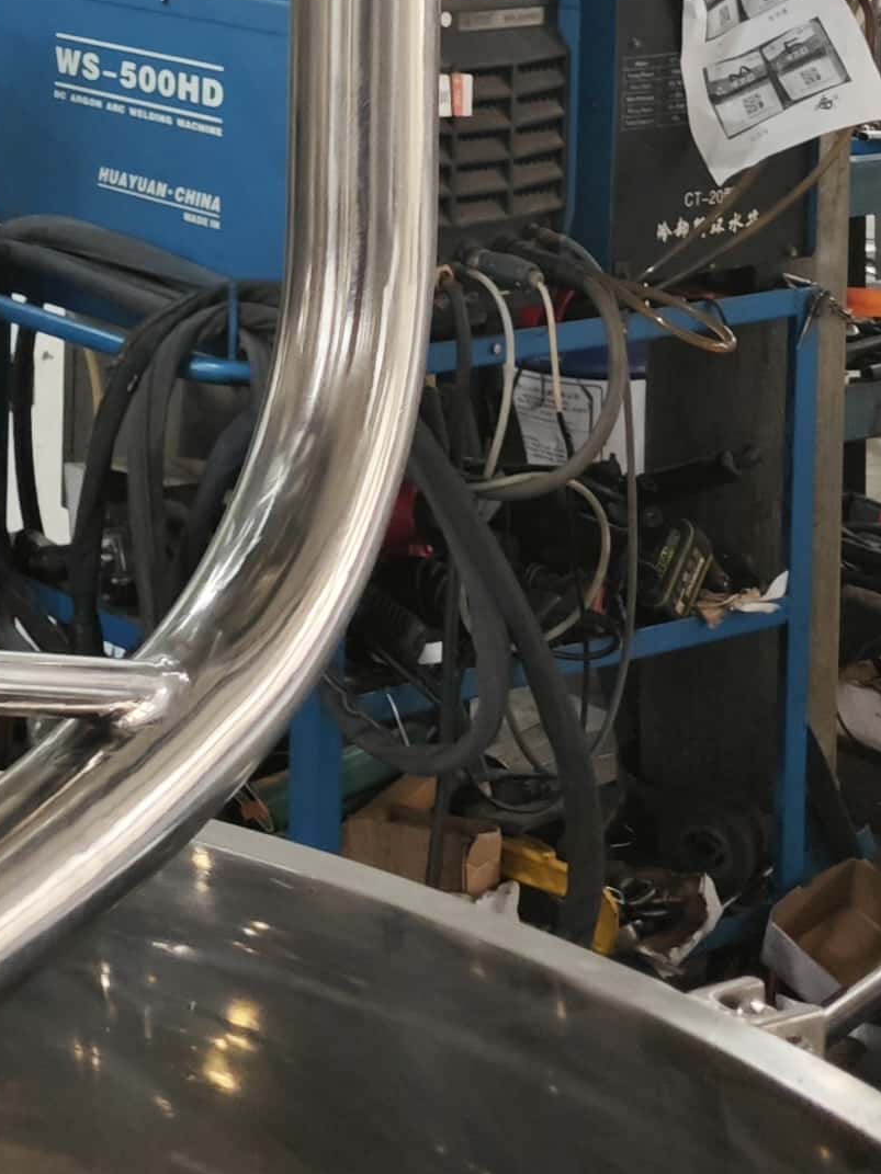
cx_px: -592
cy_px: -385
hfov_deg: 15.0
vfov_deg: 20.2
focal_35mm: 88
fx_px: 2987
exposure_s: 1/33.3
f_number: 1.8
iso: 200
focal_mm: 5.43
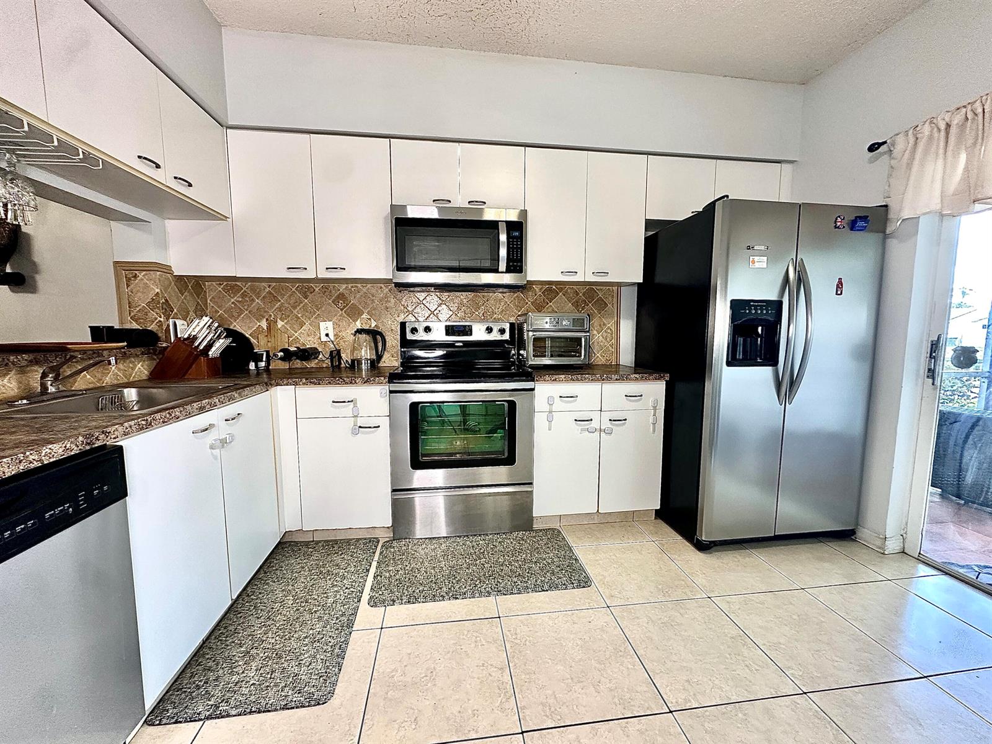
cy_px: 372
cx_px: 496
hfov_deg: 102.1
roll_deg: -0.3
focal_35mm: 14
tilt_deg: -5.2
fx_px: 401
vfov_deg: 85.7
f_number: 2.2
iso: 200
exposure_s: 1/60
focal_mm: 2.22
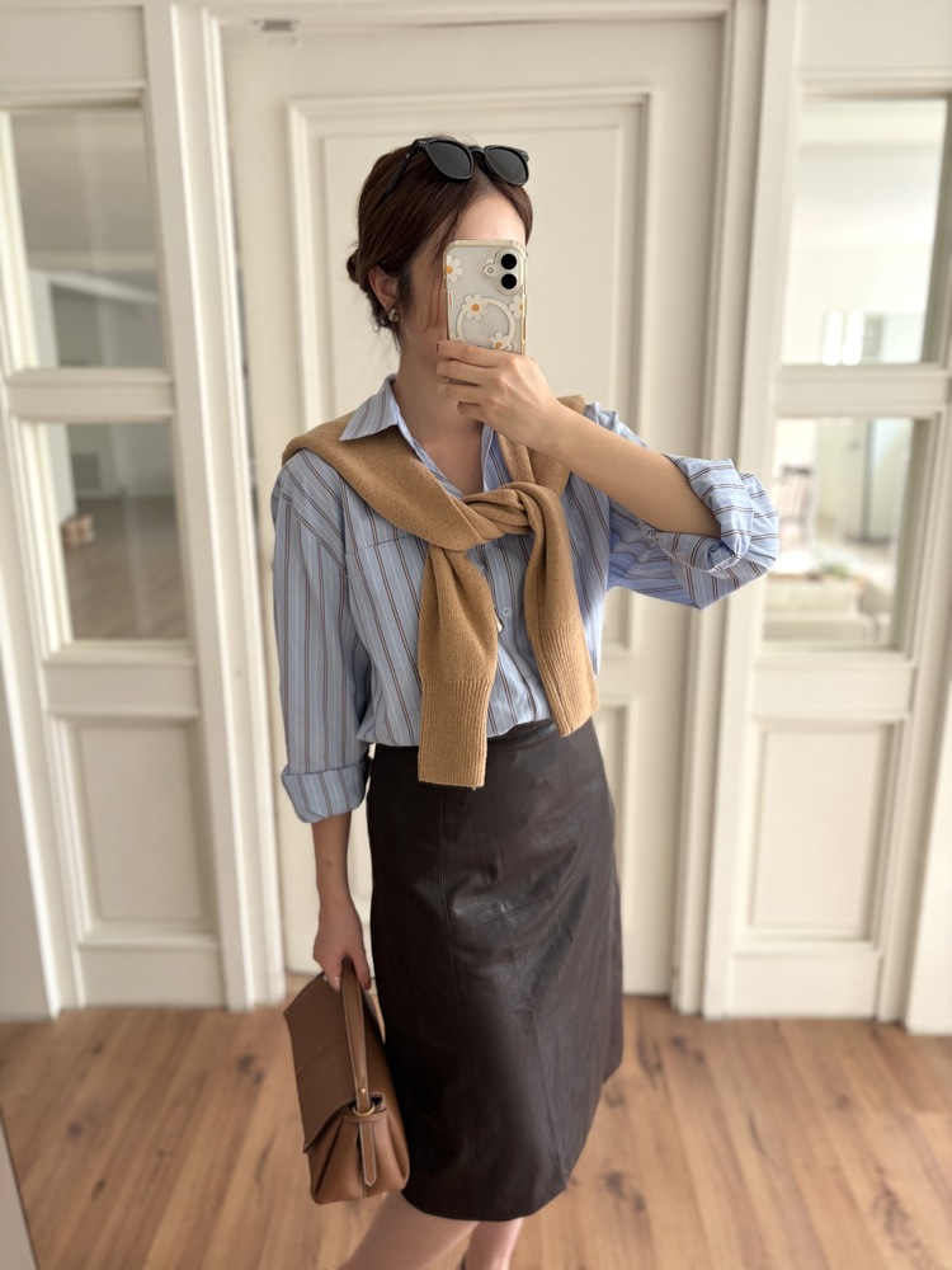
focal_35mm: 26
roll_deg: +0.8
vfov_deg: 67.3
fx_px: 953
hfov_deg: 53.1
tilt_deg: -25.0
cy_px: 635
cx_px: 476
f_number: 1.6
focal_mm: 5.96
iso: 125
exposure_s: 1/121
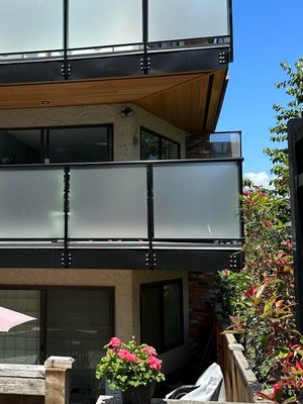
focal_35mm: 40
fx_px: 467
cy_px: 188
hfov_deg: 35.4
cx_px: 90
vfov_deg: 46.8
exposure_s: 1/2732
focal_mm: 6.86
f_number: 1.78
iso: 80
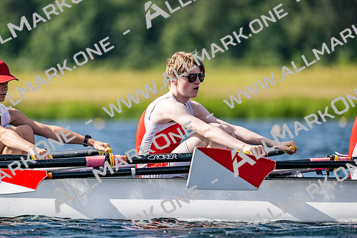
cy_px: 119
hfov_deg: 5.2
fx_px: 3967
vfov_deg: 3.4
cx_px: 178
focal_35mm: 400
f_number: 4.5
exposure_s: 1/2500
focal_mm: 400
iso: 250
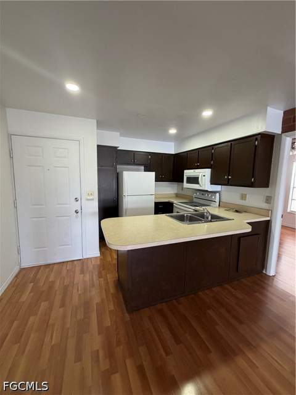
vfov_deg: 102.1
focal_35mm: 14
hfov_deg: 85.7
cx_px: 148
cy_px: 198
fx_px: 160
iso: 320
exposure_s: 1/60
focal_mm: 2.22
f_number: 2.2
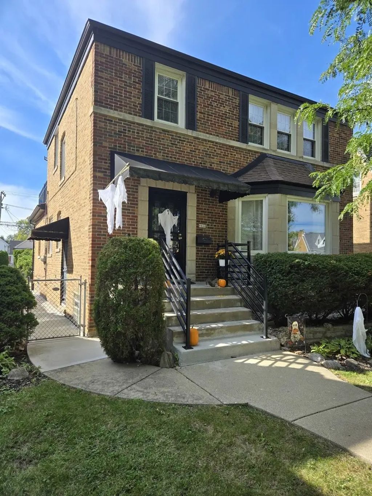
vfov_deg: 73.9
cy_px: 248
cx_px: 186
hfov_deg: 58.9
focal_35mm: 23
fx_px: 330
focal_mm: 5.4
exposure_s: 1/854
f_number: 1.8
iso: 25
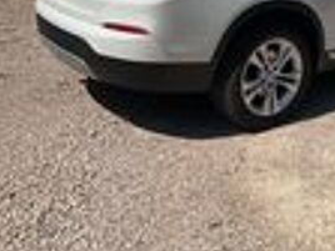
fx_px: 503
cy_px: 37
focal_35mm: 52
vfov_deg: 27.3
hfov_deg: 35.1
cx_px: 289
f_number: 1.8
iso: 16
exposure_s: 1/3322
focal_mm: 3
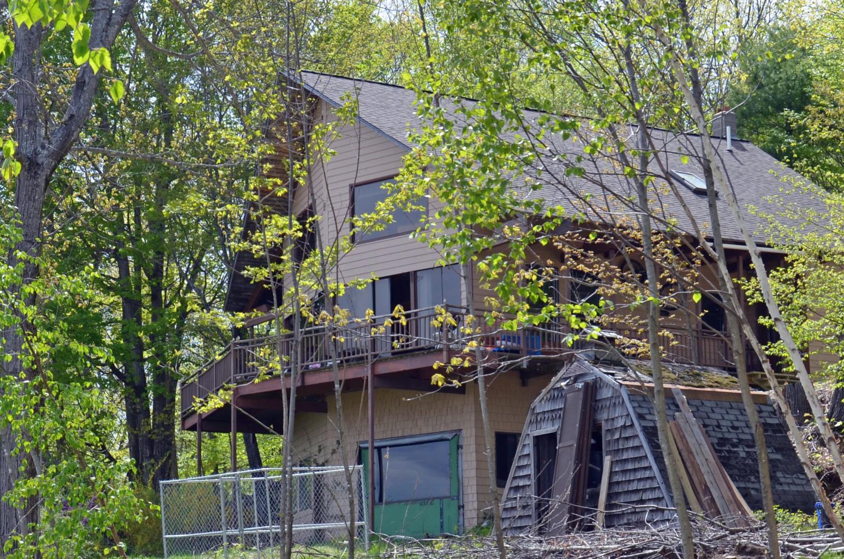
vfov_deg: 15.1
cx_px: 399
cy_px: 378
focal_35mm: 90
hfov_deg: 22.7
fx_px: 2106
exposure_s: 1/250
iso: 160
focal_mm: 32
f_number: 8
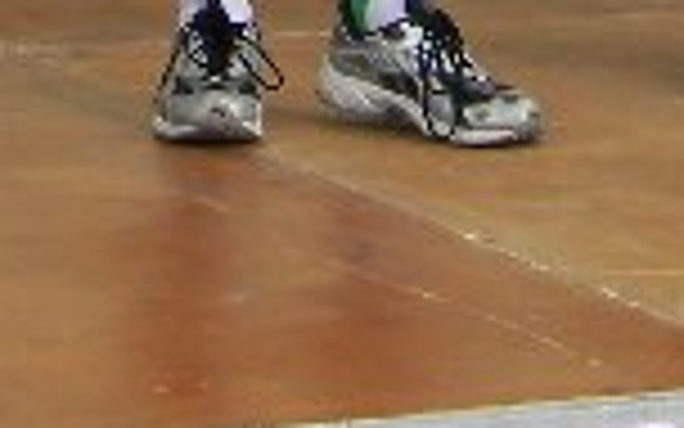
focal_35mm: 293
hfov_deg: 7.2
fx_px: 5462
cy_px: -870
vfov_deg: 4.3
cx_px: 351
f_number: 3.8
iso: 80
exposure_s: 1/97.2
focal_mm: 7.3
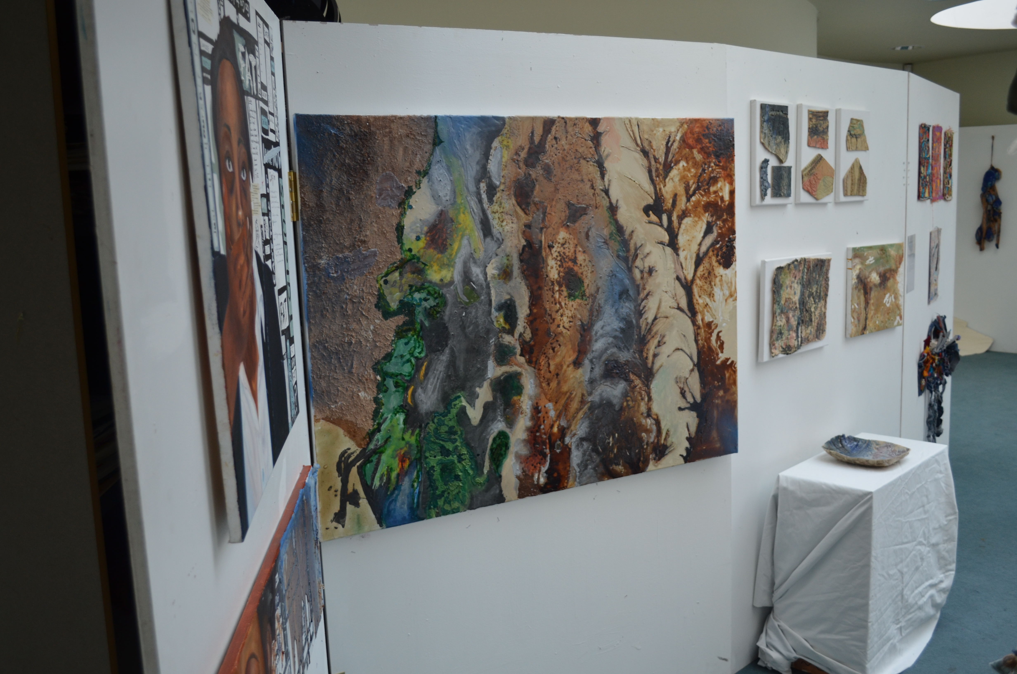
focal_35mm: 36
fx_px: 1015
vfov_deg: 36.7
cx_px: 508
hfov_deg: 53.2
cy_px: 337
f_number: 4
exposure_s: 1/60
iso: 400
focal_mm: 24
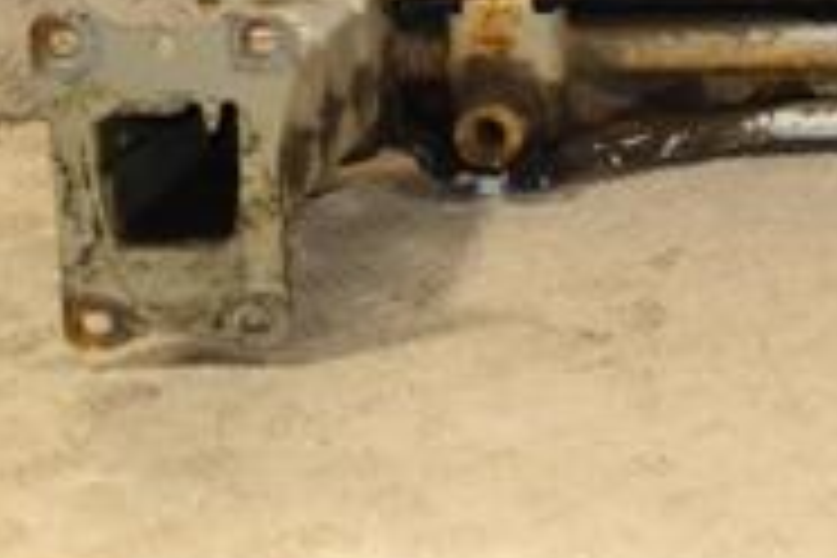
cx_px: 1260
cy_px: -274
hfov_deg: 15.1
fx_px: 2929
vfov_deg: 10.5
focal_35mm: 126
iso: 800
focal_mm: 26
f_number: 5.6
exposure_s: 1/200
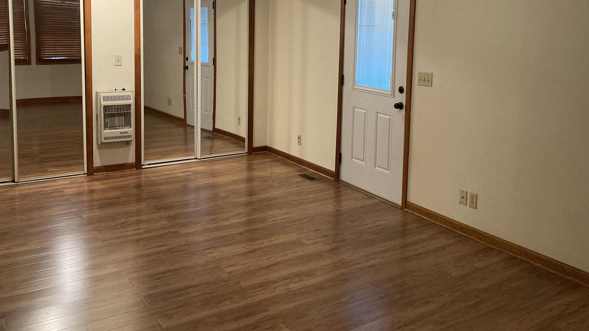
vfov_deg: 33.2
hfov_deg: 56.4
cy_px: 93
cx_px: 338
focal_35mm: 35
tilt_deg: -6.8
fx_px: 547
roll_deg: -2.6
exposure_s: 1/60
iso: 250
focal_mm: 3.99
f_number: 1.8
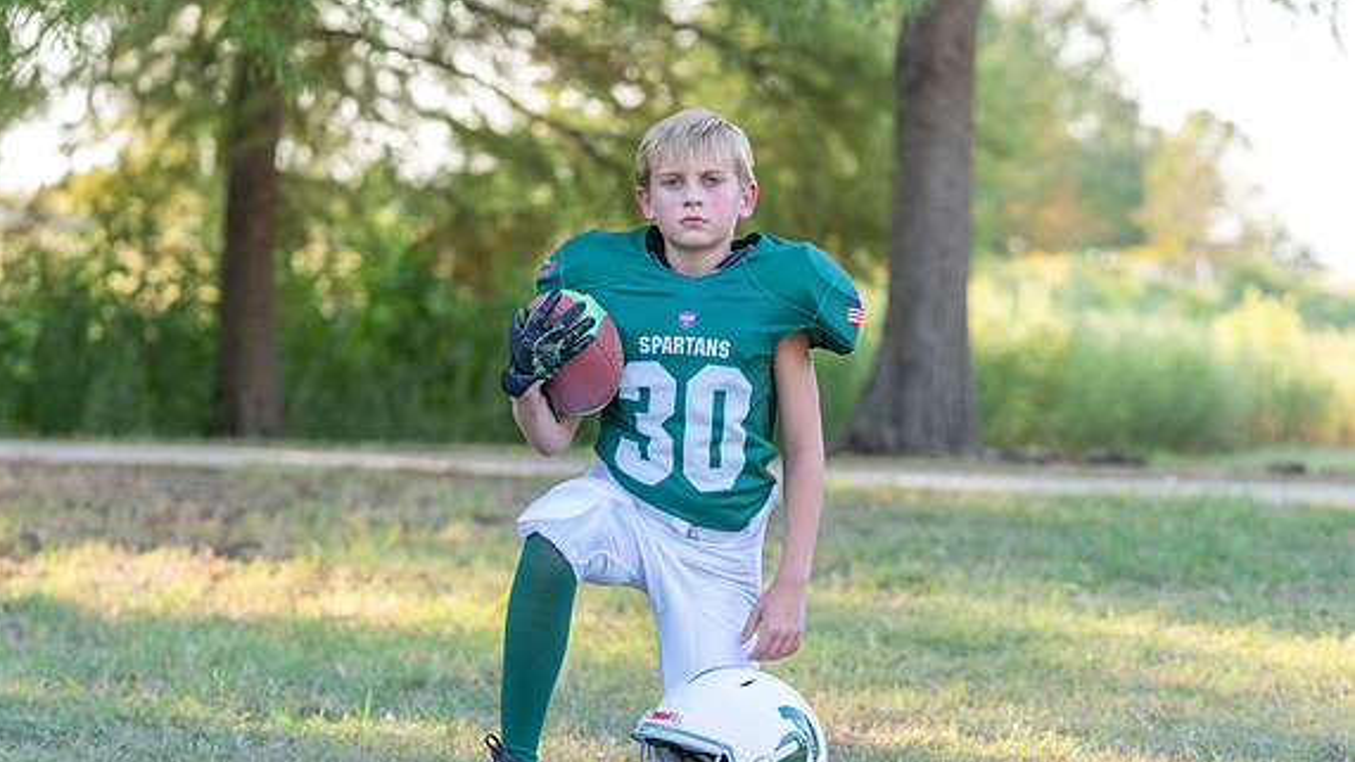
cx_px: 686
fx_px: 3844
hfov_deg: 20.0
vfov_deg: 11.3
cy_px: 476
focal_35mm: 107
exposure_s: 1/320
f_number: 2.8
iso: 250
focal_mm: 87
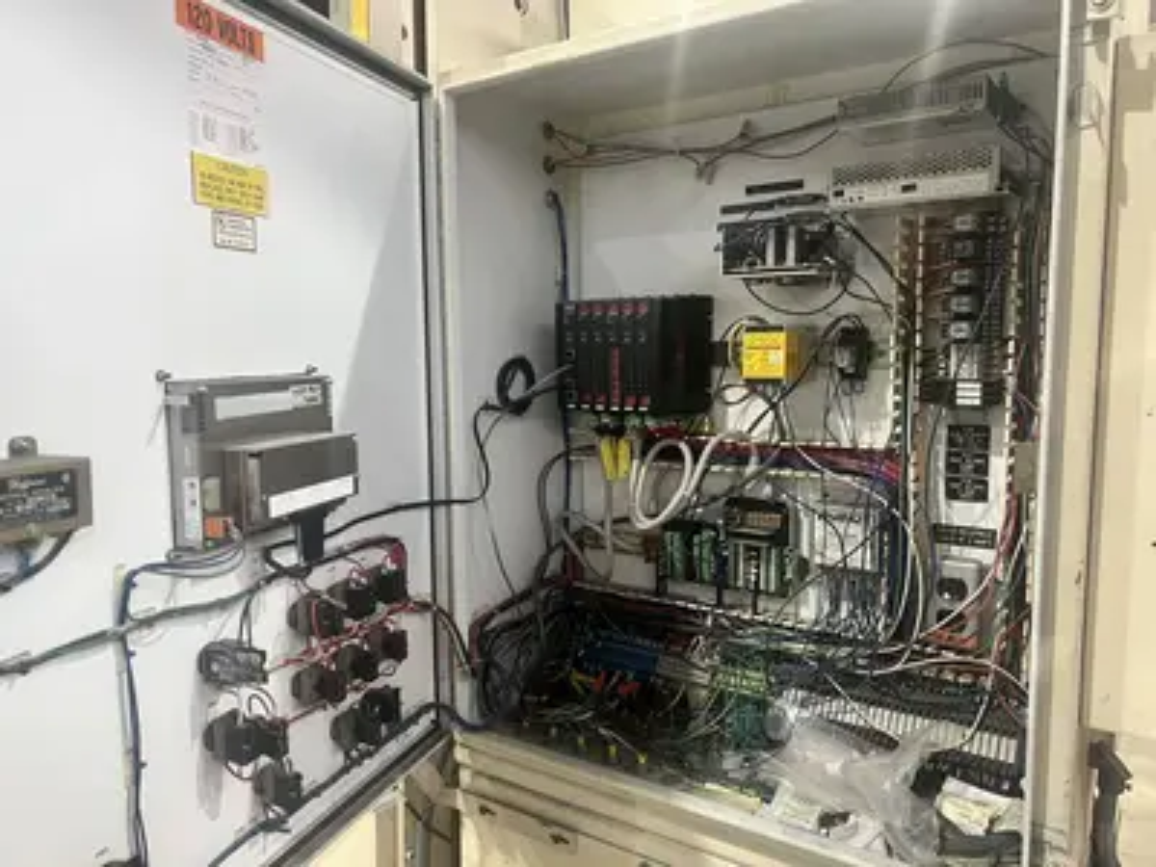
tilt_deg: -7.2
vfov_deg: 53.1
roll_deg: +0.3
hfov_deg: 67.3
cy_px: 434
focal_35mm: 26
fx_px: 868
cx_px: 578
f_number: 1.5
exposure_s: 1/86
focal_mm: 5.7
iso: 125
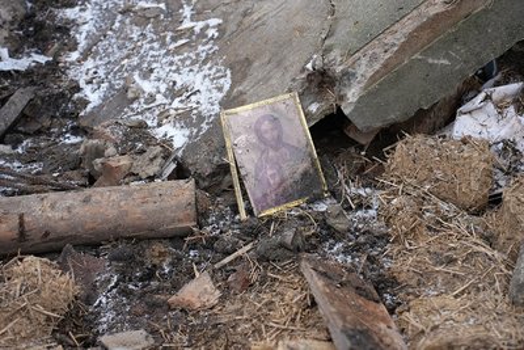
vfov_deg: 18.2
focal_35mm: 75
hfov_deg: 27.0
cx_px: 262
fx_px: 1092
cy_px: 175
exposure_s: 1/160
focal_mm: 75
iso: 200
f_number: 4
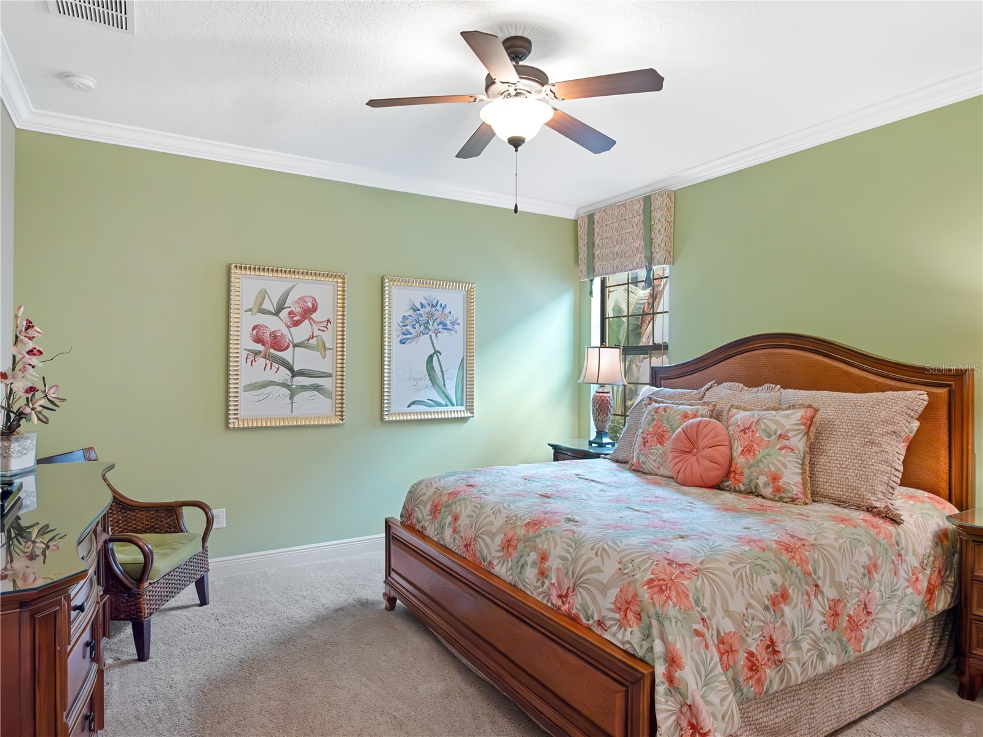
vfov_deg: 66.0
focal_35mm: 20
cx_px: 492
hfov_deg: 81.7
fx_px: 568
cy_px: 368
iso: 3200
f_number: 6.3
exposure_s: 1/40
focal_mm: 10
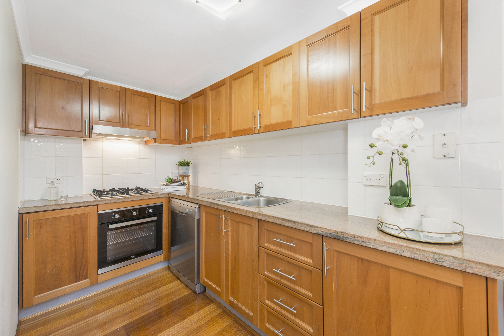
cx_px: 252
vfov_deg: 81.2
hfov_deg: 104.2
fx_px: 196
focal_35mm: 14
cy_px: 168
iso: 100
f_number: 8
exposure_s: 1/6
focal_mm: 14
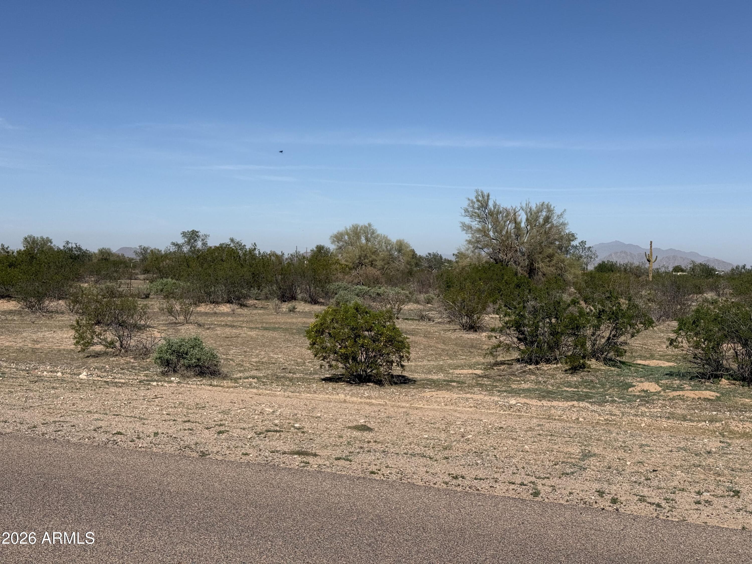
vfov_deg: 30.3
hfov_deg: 39.7
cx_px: 376
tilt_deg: -1.1
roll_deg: -1.4
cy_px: 282
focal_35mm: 48
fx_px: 1043
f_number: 1.78
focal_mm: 6.76
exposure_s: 1/9901
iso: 64
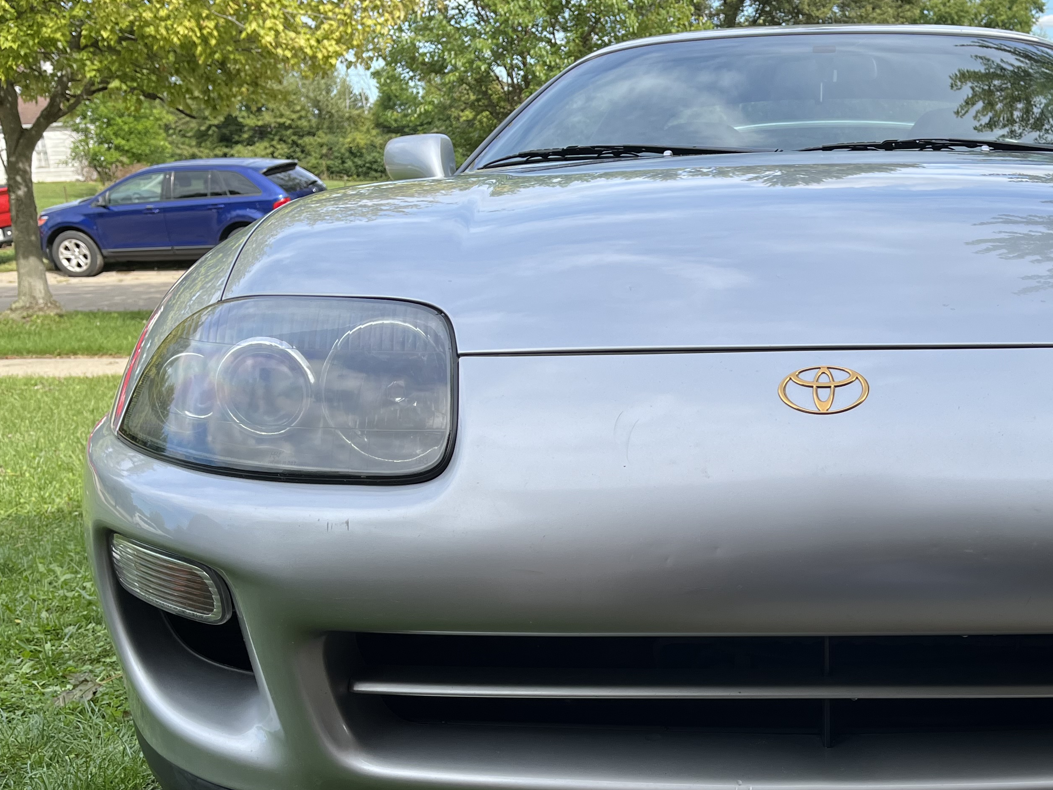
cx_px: 795
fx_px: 1278
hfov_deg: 43.3
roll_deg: +2.0
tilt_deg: -17.9
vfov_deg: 34.1
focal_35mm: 42
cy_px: 520
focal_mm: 5.1
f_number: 1.6
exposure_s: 1/1151
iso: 50
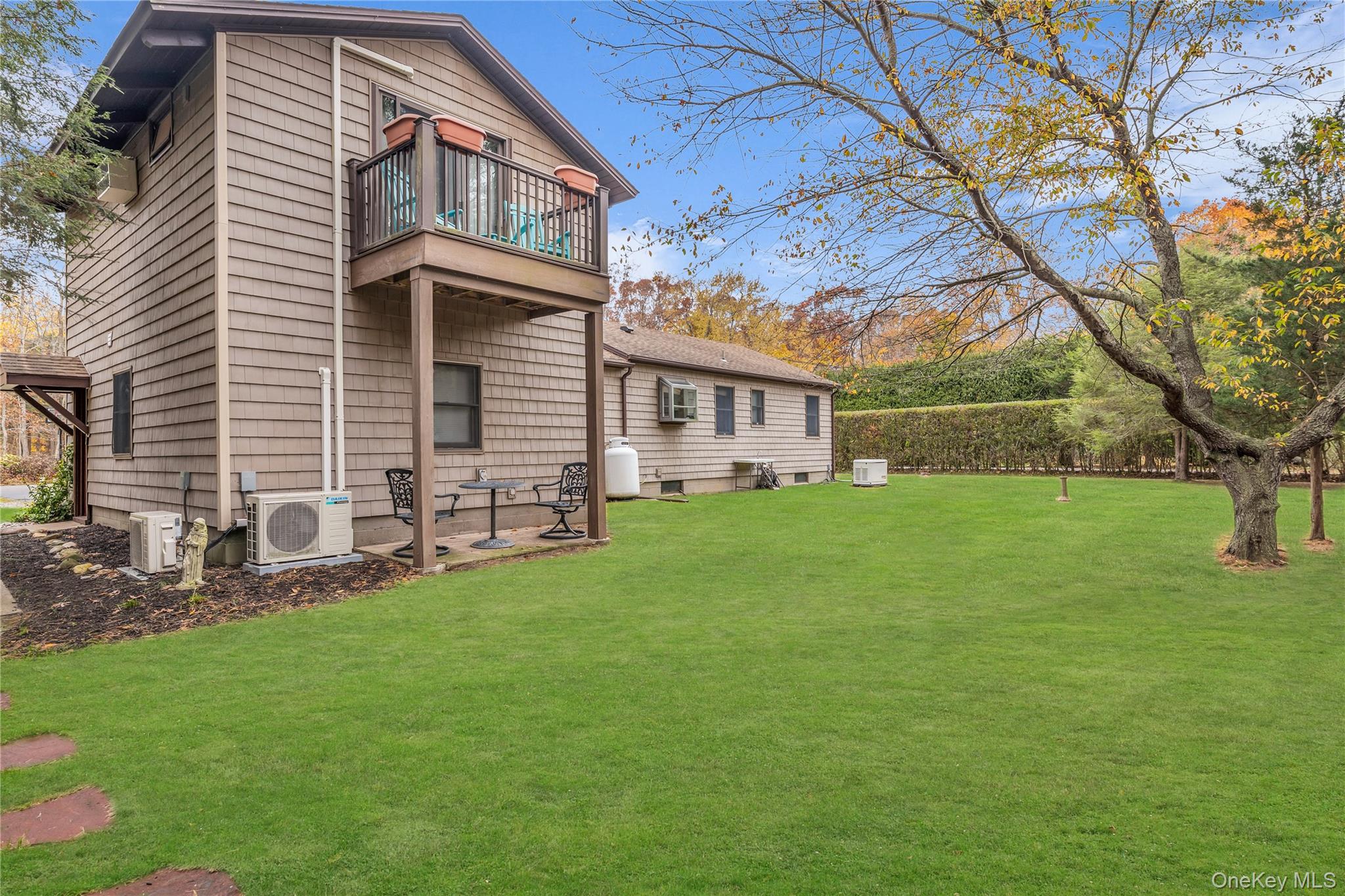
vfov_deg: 67.4
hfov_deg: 90.0
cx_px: 672
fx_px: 672
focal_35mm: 18
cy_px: 448
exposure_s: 1/60
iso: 640
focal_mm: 18
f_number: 6.3
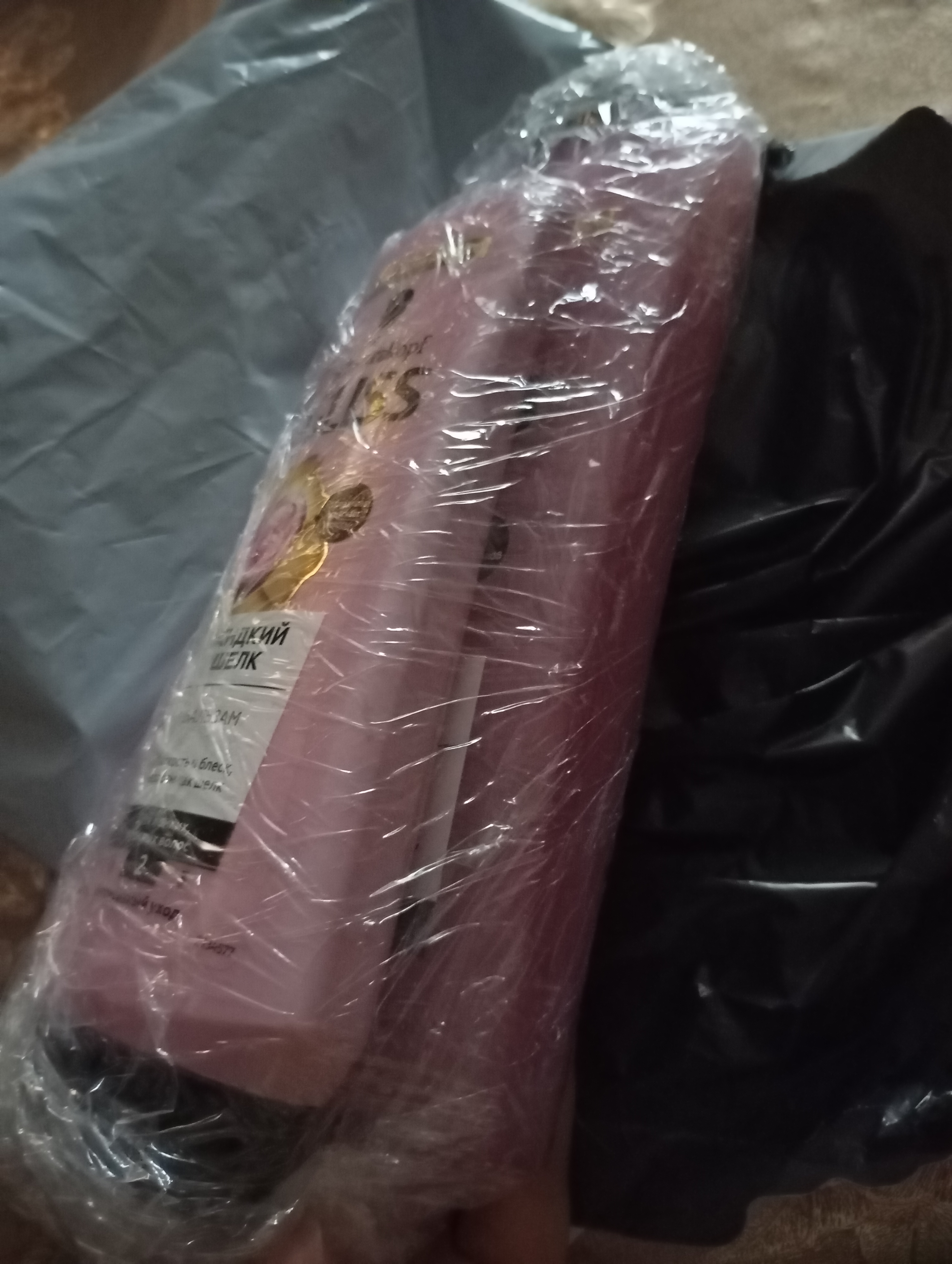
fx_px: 1024
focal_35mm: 28
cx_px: 476
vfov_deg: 63.4
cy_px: 632
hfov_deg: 49.9
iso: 12600
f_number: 1.8
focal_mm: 4.27
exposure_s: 1/14.3
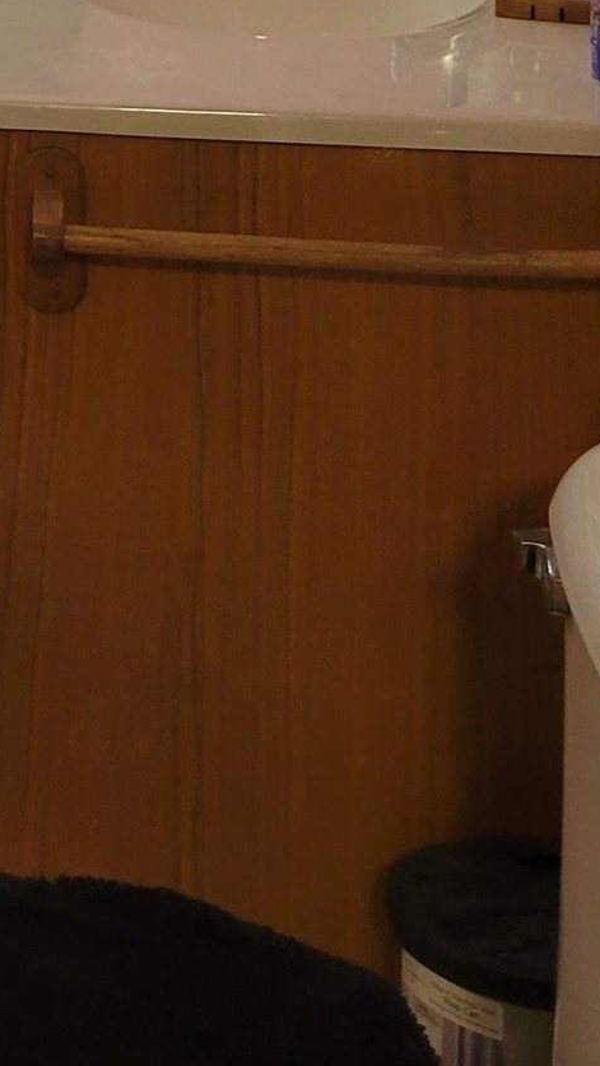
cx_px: -675
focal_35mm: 104
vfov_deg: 19.1
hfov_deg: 10.5
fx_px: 2941
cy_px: -299
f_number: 1.8
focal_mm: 5.4
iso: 160
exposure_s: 1/40
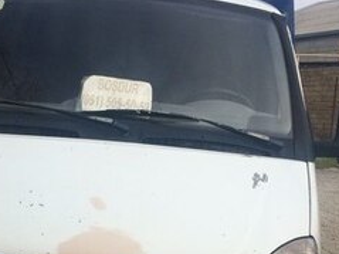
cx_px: 132
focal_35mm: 80
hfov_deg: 24.4
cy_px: 280
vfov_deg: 17.8
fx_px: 783
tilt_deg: -9.2
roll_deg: +0.6
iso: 32
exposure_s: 1/1709
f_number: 2.2
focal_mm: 4.15
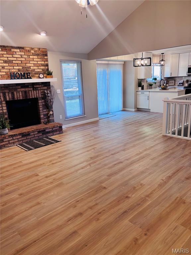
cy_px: 128
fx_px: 191
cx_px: 96
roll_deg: +2.0
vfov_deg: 67.3
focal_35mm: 26
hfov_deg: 53.1
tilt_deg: -14.3
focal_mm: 5.96
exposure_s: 1/60
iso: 100
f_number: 1.6
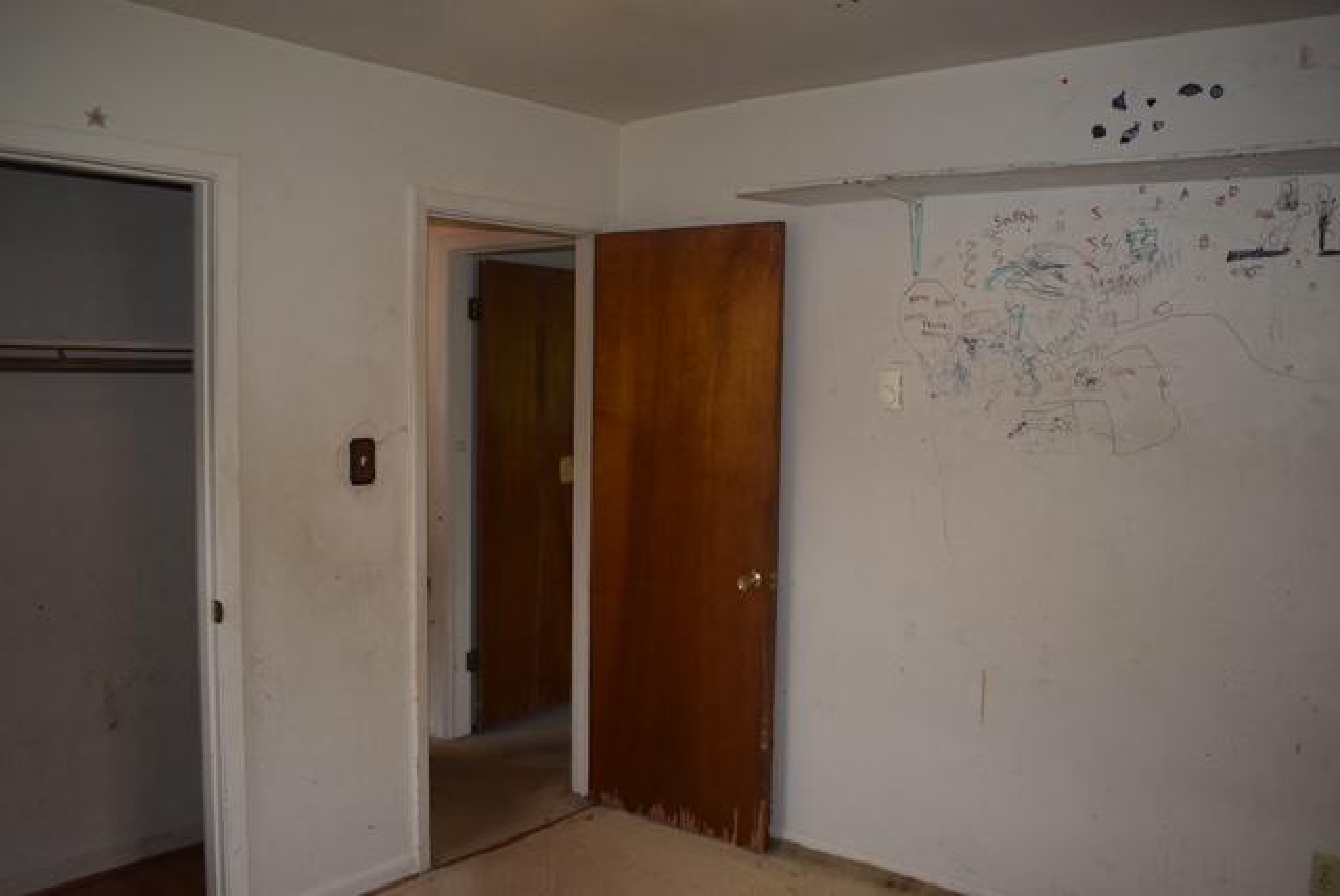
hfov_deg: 61.9
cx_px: 670
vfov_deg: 43.7
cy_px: 448
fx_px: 1118
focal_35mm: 30
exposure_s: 1/125
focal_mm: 20
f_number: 3.8
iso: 1250
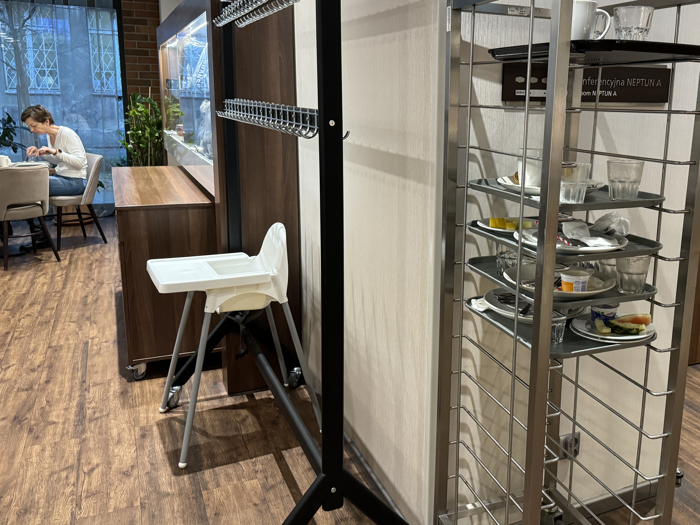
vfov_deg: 44.1
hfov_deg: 55.8
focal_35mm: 32
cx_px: 458
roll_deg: -1.5
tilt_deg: -11.7
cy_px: 236
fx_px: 647
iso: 500
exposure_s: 1/50
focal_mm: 6.86
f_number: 1.78
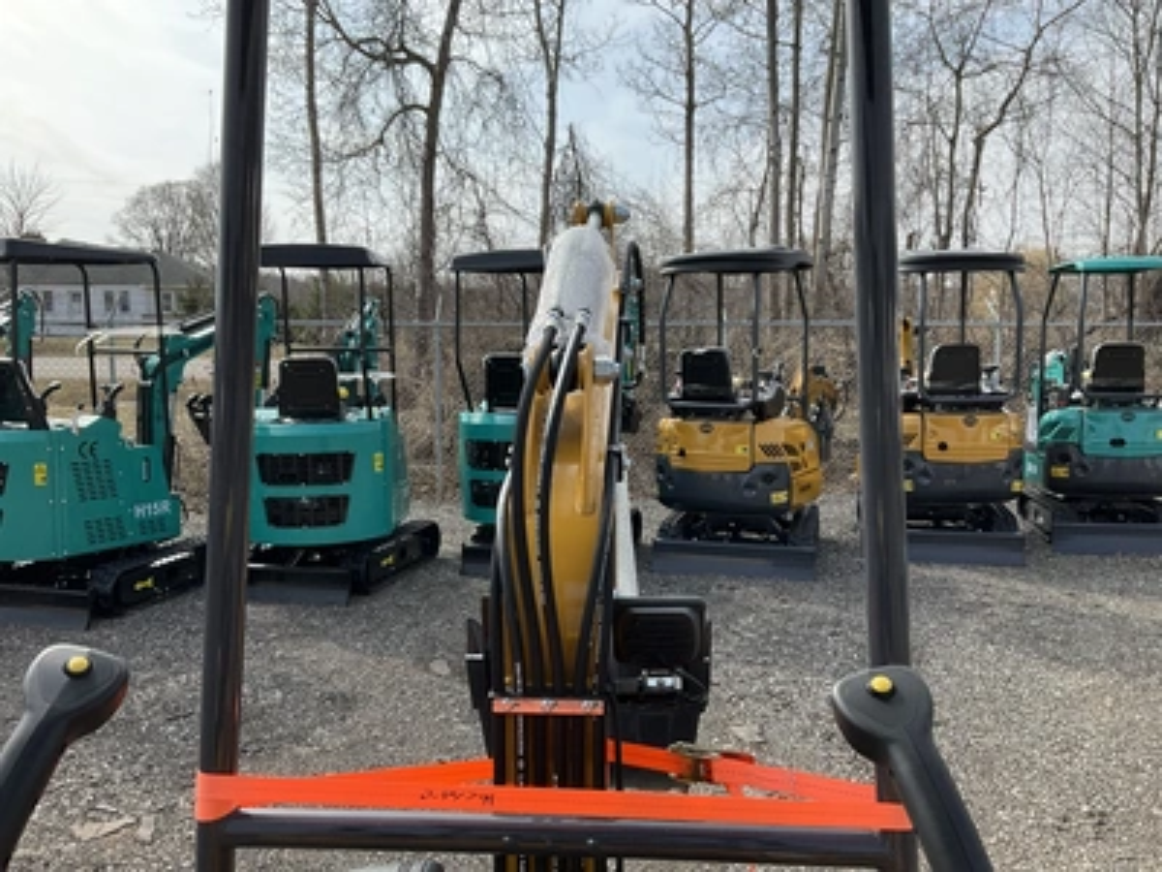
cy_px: 436
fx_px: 973
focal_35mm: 29
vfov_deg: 48.2
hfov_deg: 61.7
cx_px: 581
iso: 25
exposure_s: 1/1412
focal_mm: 3
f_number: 1.8
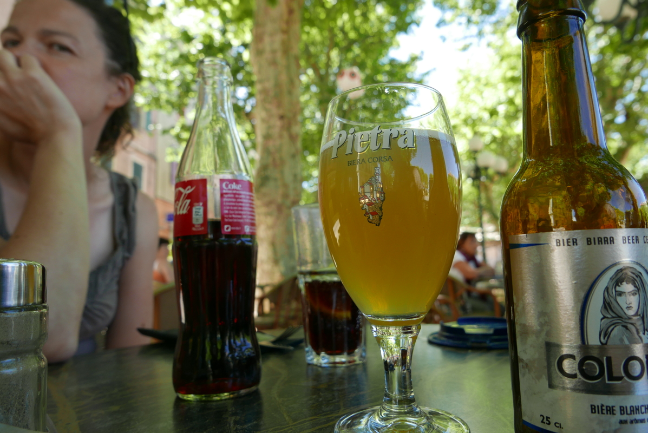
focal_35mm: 24
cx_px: 324
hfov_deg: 73.7
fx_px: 432
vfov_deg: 53.2
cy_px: 216
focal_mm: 10.9
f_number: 4.5
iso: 200
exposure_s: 1/125
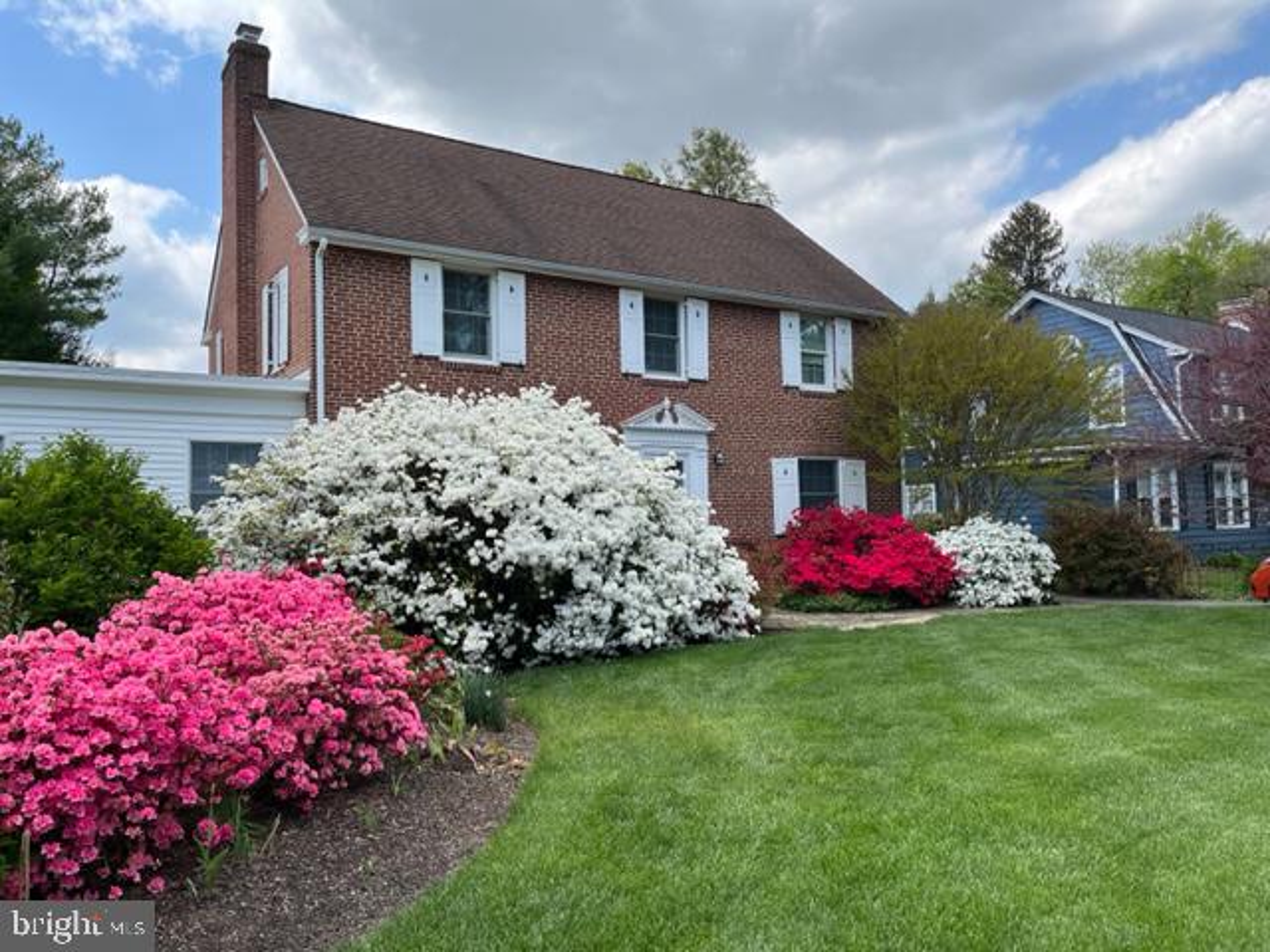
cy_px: 476
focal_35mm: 26
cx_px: 635
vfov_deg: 53.1
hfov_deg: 67.3
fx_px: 954
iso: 50
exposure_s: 1/1175
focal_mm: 5.1
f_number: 1.6
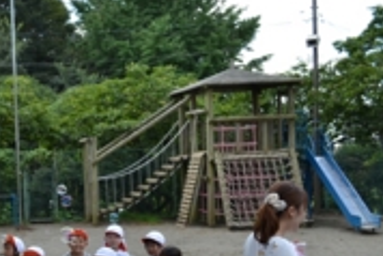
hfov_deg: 25.6
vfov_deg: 18.2
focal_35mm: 74
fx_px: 788
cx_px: -19
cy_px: 216
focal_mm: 22
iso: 100
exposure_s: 1/125
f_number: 5.6
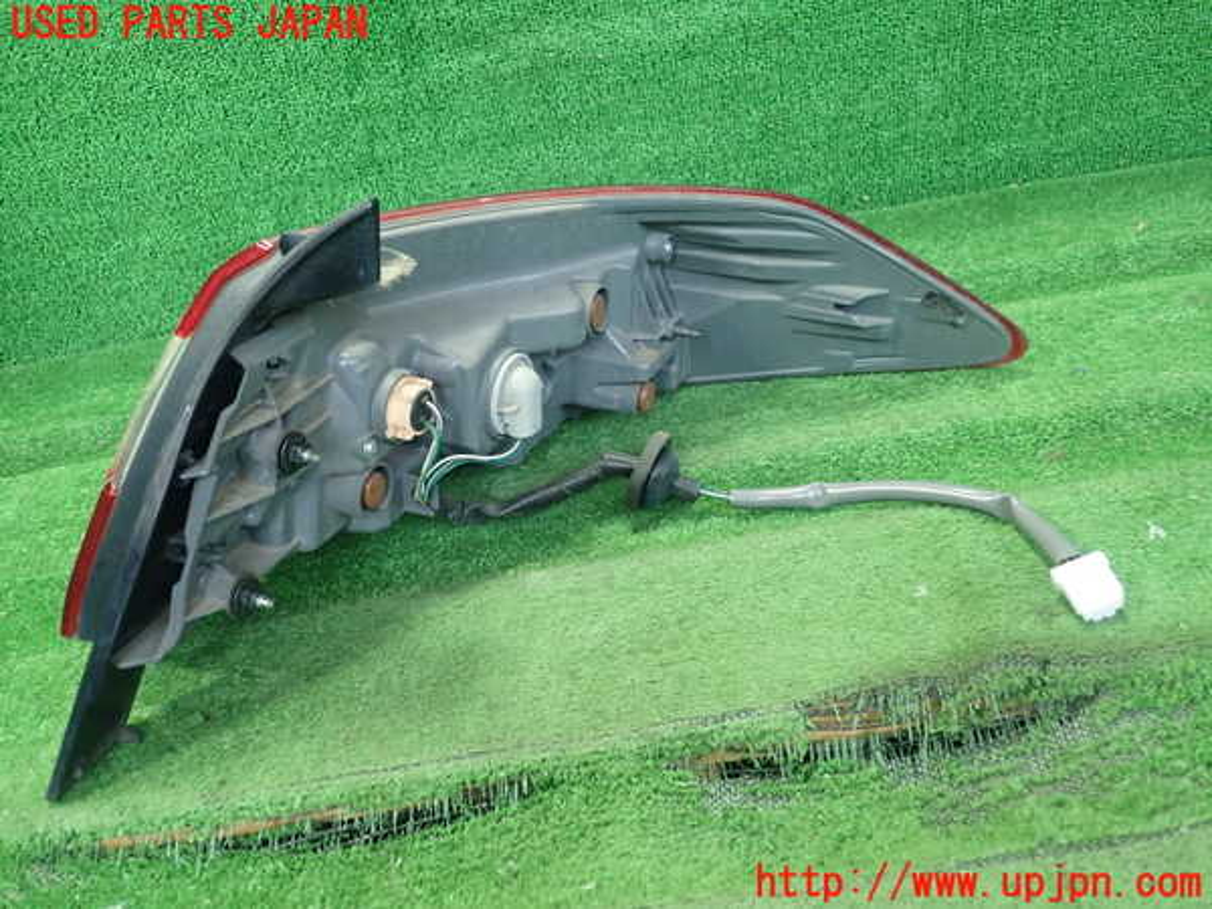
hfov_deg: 60.0
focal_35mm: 30
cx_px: 606
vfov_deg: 46.8
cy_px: 454
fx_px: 1050
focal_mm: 5.5
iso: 500
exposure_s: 1/125
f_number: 2.3
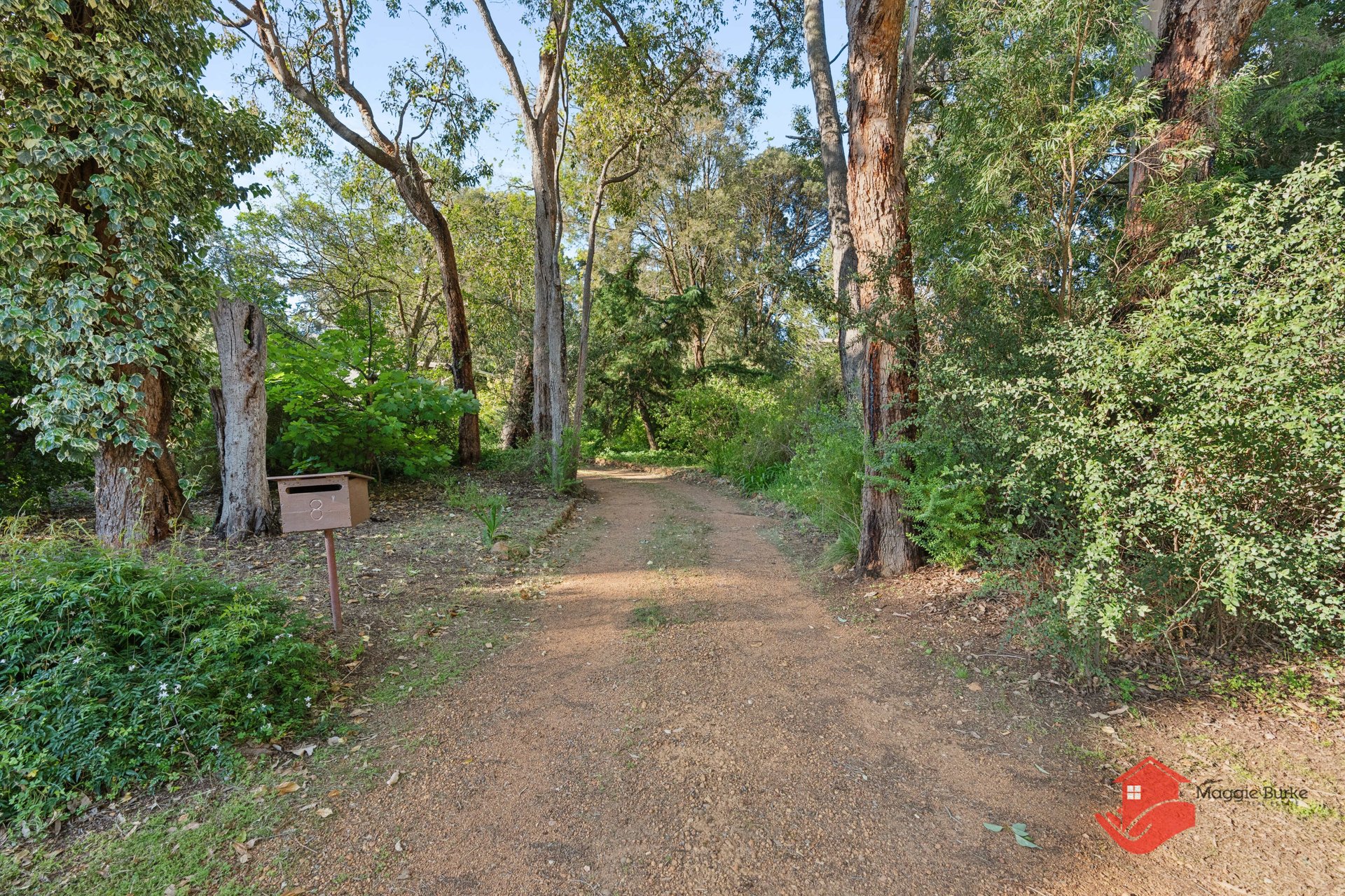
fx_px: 598
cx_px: 672
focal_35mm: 16
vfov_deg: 73.7
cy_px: 448
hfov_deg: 96.7
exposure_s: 1/125
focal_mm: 16
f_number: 9
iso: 1000
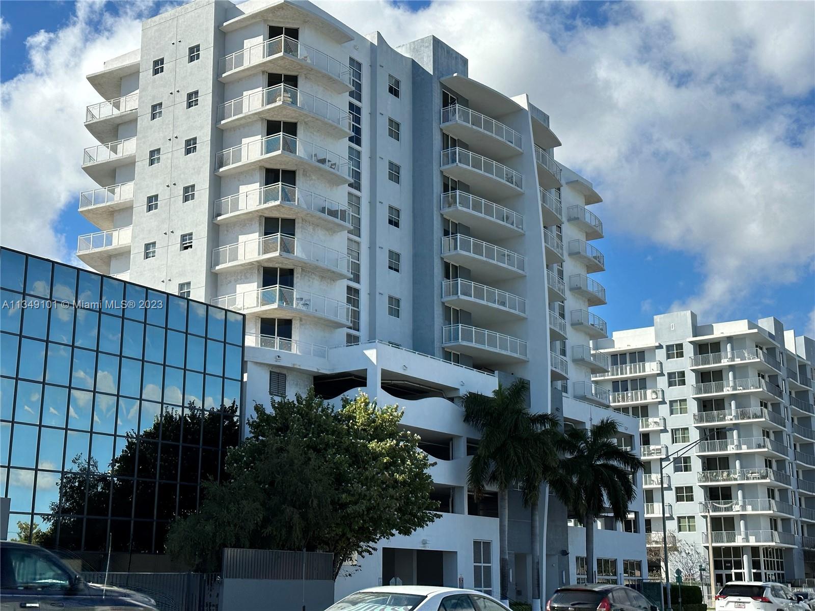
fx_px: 1130
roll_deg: -0.8
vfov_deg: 30.3
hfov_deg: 39.7
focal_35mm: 48
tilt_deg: +13.8
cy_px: 306
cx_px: 408
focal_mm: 6.86
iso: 64
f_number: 1.78
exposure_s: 1/4367
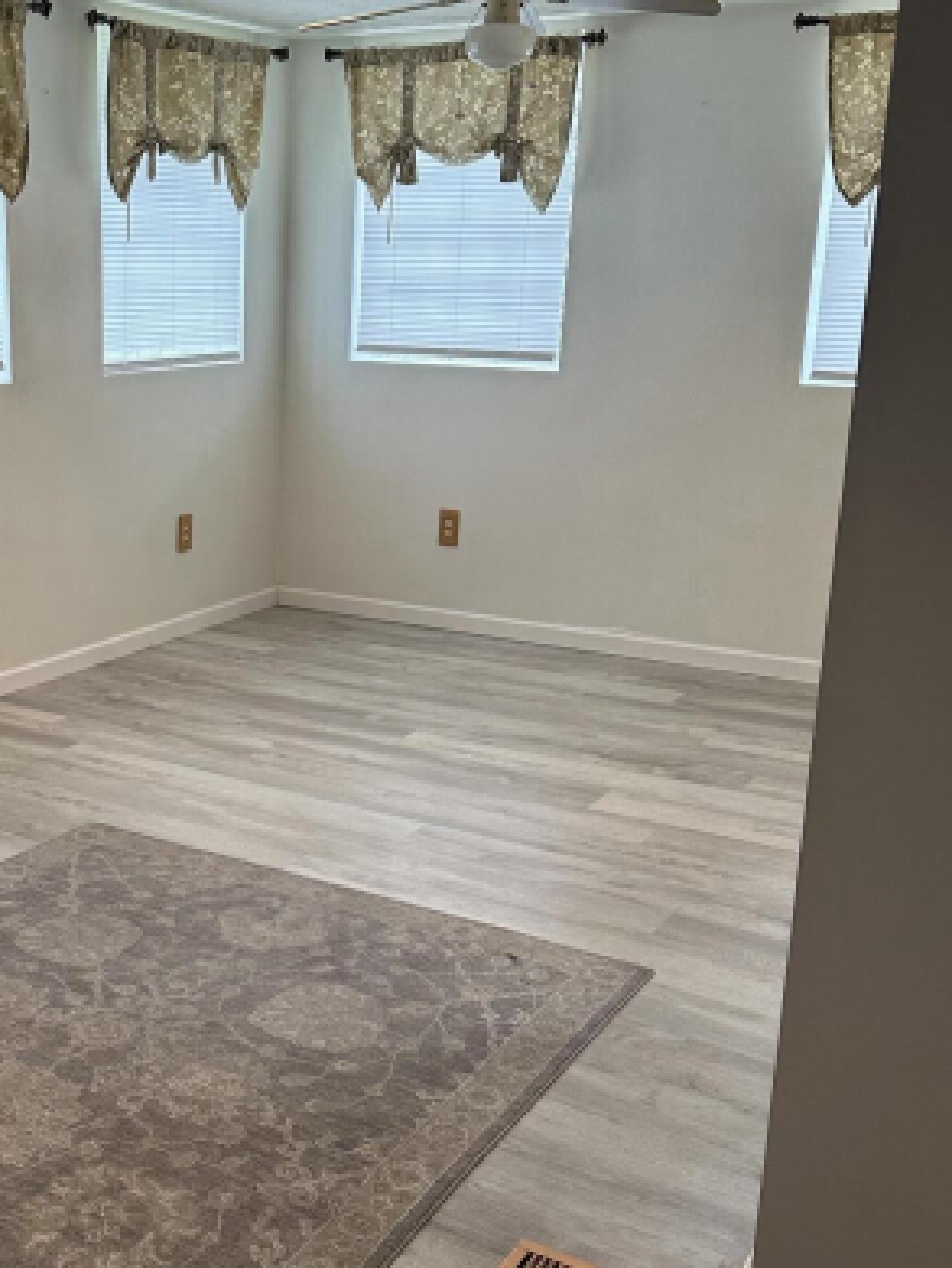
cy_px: 652
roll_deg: -1.1
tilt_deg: -13.9
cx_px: 208
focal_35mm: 41
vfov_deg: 45.7
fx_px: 1502
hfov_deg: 34.2
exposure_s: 1/120
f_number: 1.78
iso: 200
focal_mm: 6.86
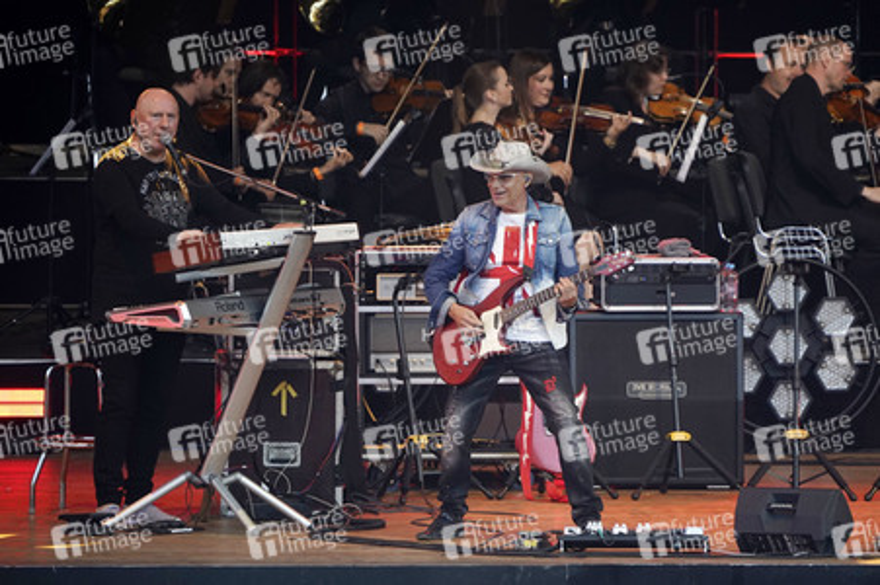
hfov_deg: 3.4
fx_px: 14656
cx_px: 440
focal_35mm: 600
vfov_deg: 2.3
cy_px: 292
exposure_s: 1/500
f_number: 6.3
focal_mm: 600
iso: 2500
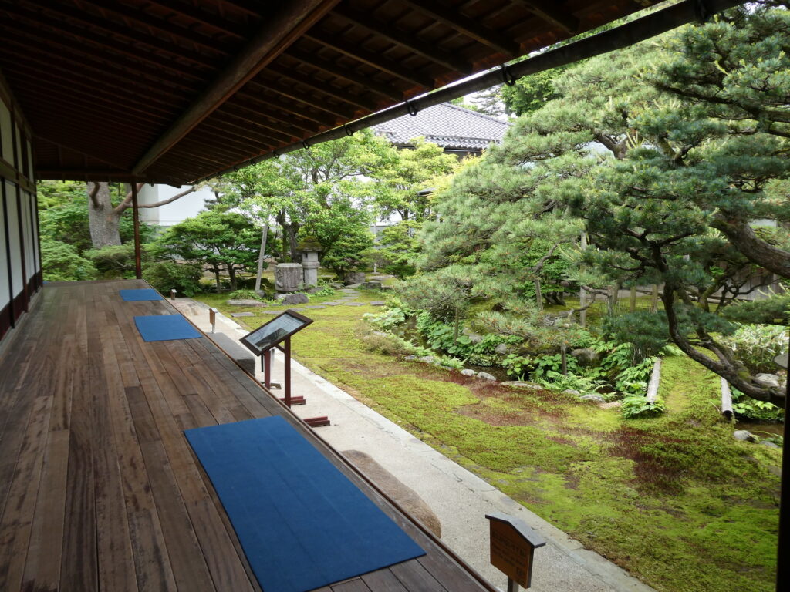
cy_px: 296
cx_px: 395
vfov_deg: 53.1
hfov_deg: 67.3
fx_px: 593
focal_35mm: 26
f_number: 3.4
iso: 80
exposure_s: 1/125
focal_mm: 4.7
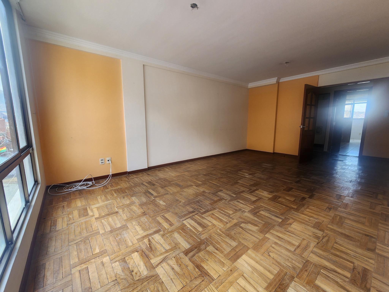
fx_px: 146
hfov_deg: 106.2
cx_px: 194
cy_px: 146
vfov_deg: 89.9
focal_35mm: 13
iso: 80
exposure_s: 1/50
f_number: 2.2
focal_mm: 2.2
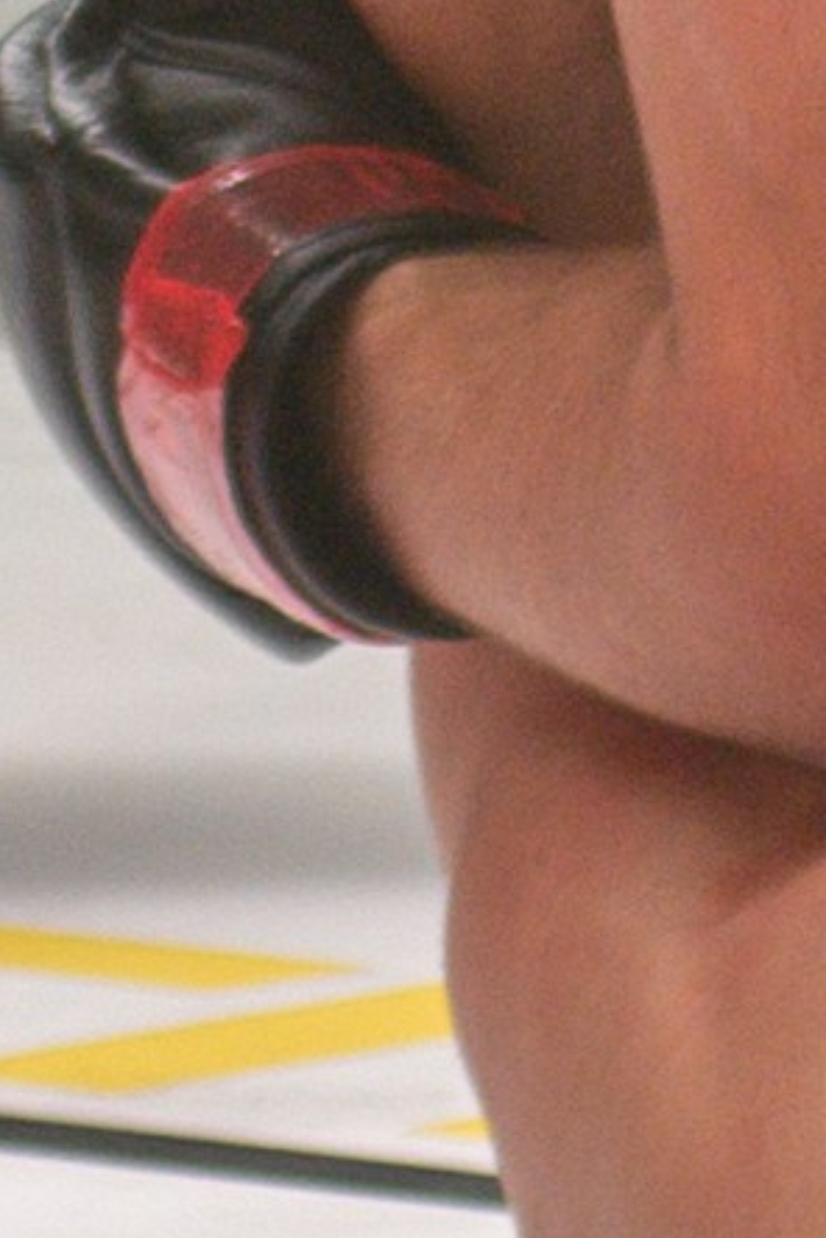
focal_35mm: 846
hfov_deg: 1.6
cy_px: -2254
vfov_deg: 2.4
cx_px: 2372
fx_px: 29114
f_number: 4
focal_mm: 70
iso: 400
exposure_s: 1/320
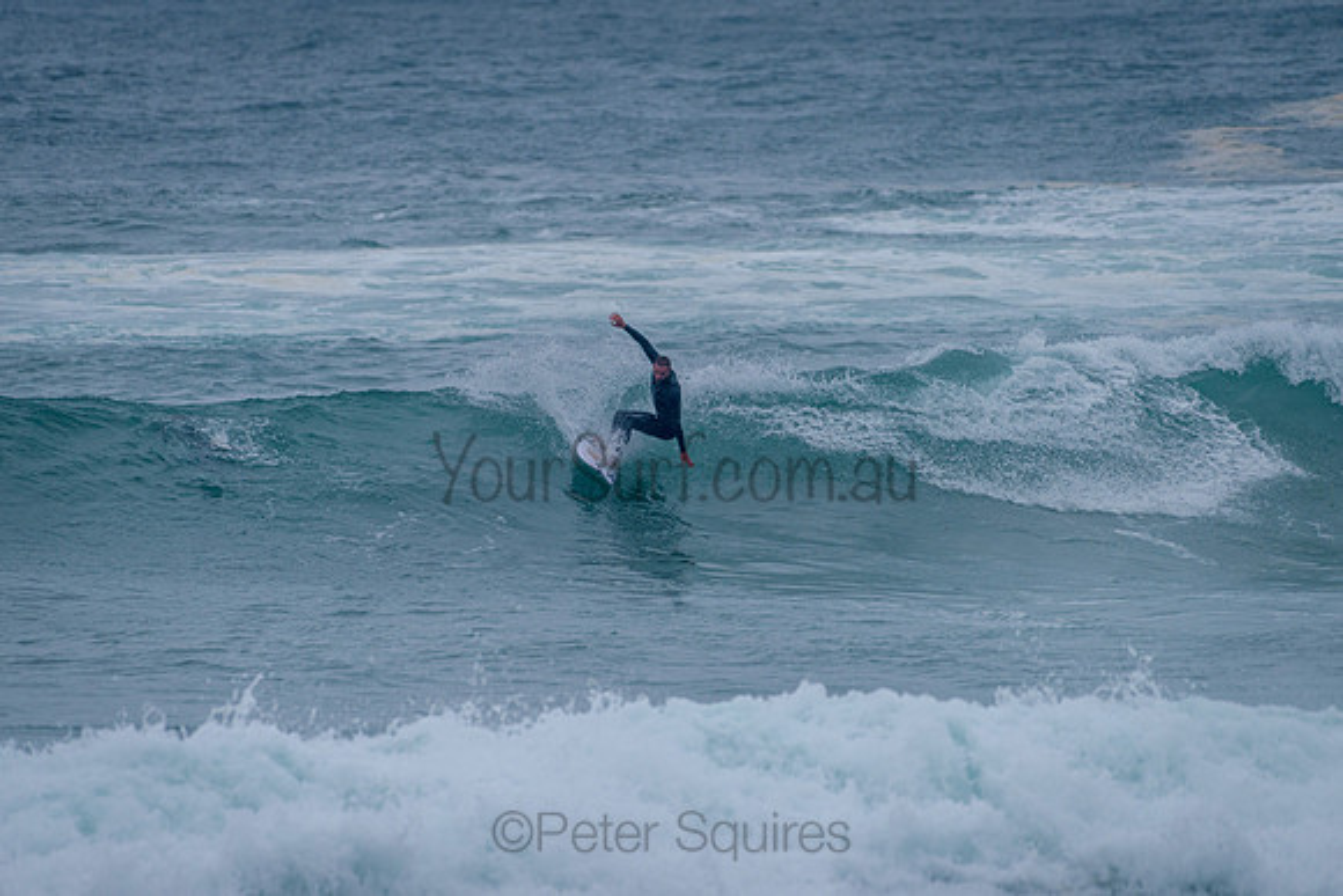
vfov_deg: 2.2
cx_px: 672
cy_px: 448
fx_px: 22855
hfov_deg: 3.4
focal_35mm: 613
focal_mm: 500
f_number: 5.6
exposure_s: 1/2000
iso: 400
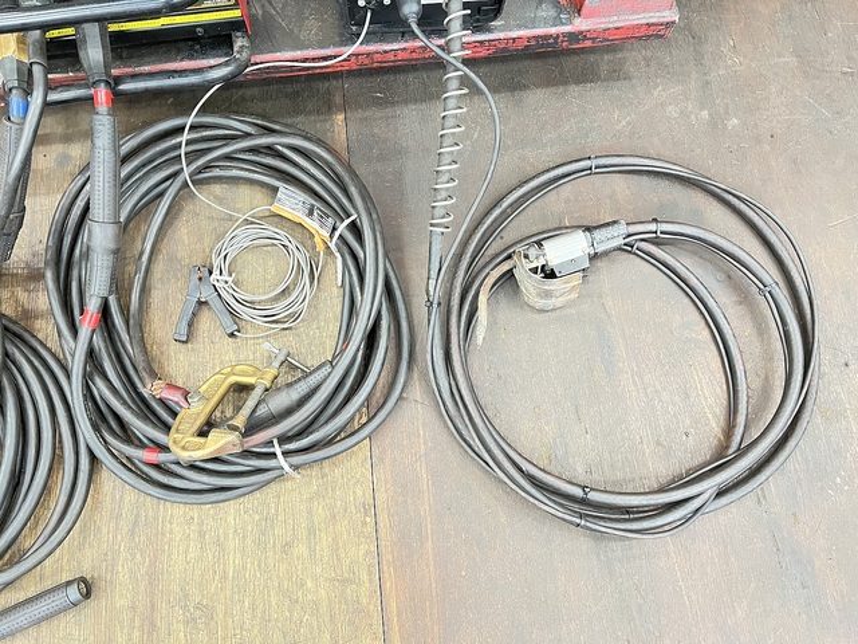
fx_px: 644
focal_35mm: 26
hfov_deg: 67.3
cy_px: 322
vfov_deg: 53.1
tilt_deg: -75.7
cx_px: 429
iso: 640
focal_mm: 5.7
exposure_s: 1/40
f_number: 1.5
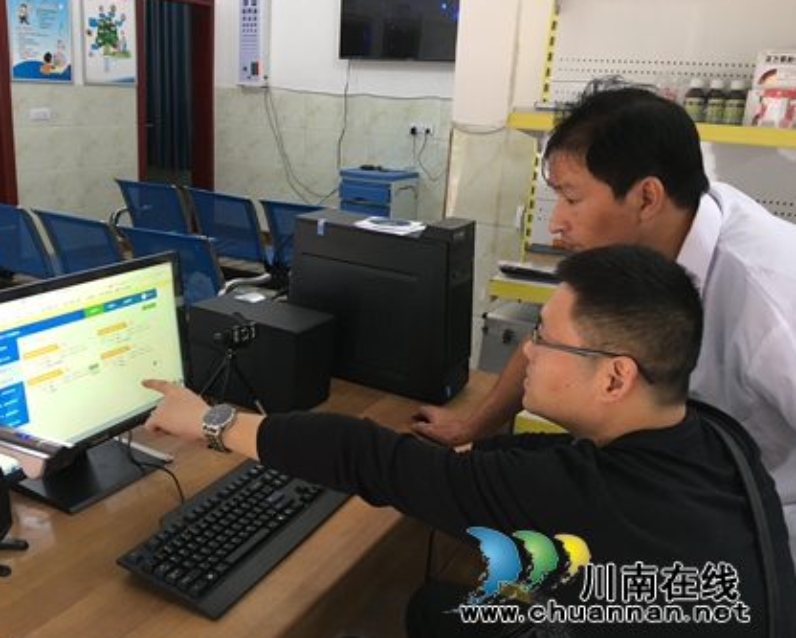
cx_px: 337
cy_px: 319
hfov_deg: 52.6
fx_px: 801
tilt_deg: -17.4
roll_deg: -3.1
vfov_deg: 43.4
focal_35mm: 34
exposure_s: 1/33
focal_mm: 4.15
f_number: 2.2
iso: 125
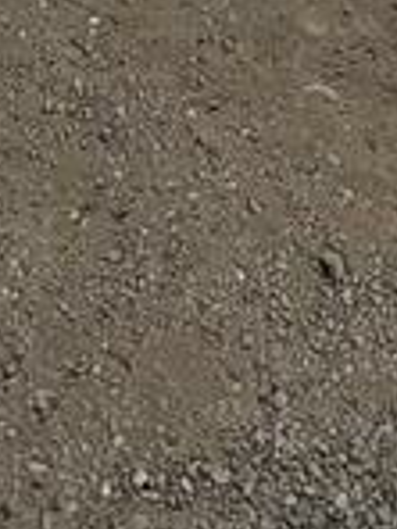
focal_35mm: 85
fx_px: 1300
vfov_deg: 12.7
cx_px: 286
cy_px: -933
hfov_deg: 17.3
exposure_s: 1/2874
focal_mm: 2.22
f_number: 2.2
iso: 50
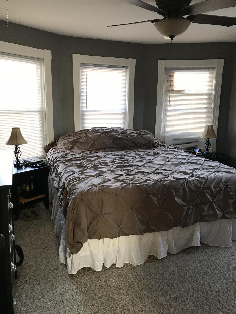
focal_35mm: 28
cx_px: 118
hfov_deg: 49.7
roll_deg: -0.2
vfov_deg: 63.4
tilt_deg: -9.5
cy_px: 157
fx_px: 255
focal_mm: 3.99
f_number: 1.8
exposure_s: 1/31
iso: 32
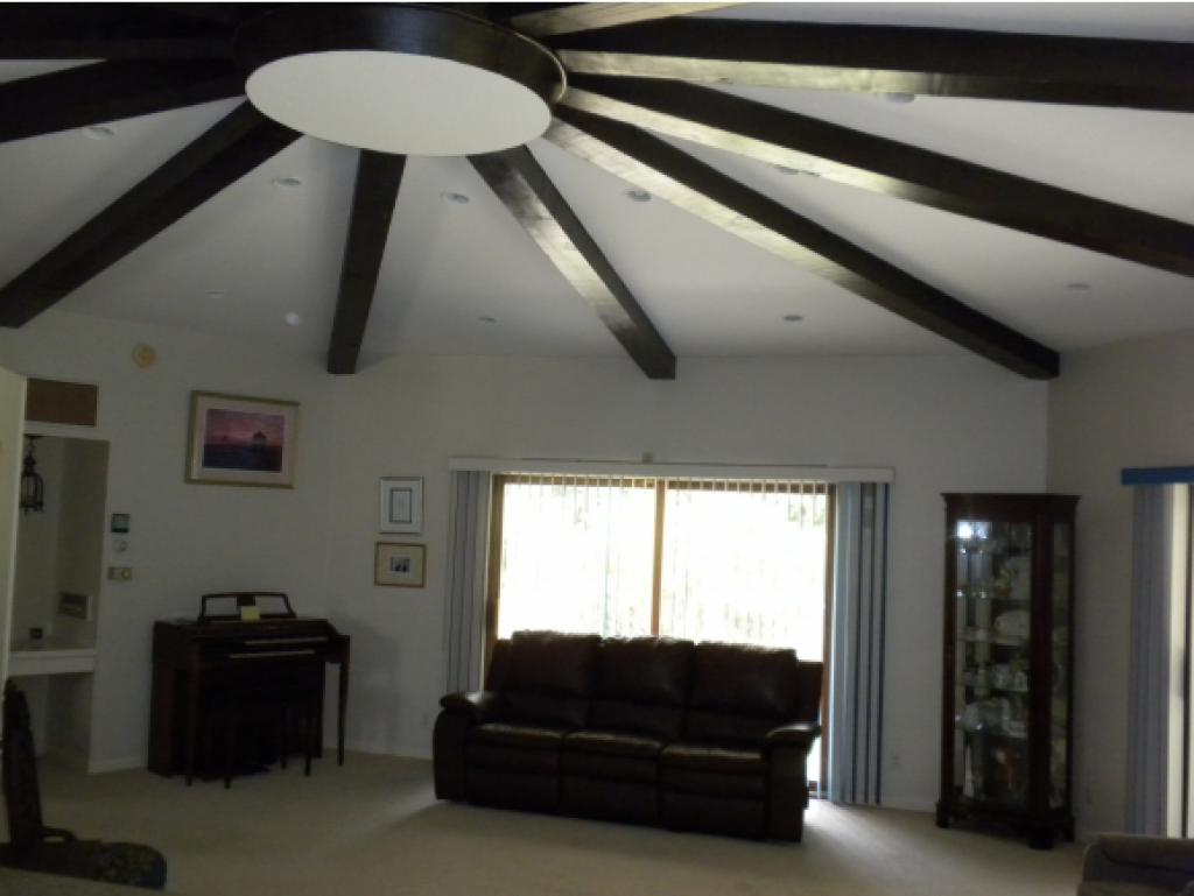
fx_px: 1277
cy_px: 448
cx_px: 597
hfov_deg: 50.1
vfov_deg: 38.7
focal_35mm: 37
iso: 400
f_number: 3.5
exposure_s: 1/65.5
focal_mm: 6.6
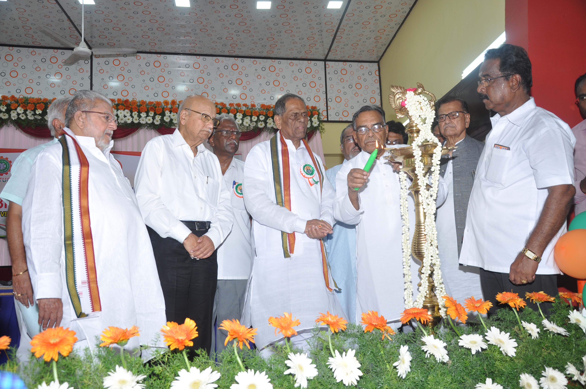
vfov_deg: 41.6
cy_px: 194
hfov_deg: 59.6
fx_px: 512
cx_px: 293
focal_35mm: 32
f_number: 5
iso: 320
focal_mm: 21
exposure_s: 1/125
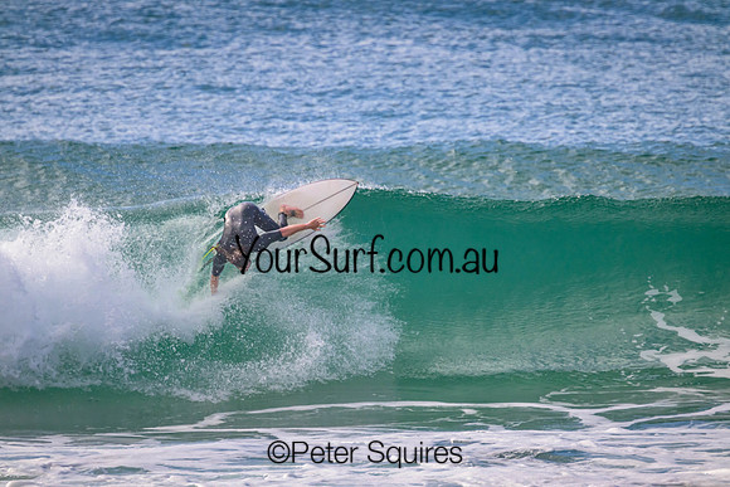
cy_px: 244
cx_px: 365
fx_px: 16225
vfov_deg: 1.7
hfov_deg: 2.6
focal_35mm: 800
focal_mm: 800
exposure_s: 1/2000
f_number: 11
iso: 1600
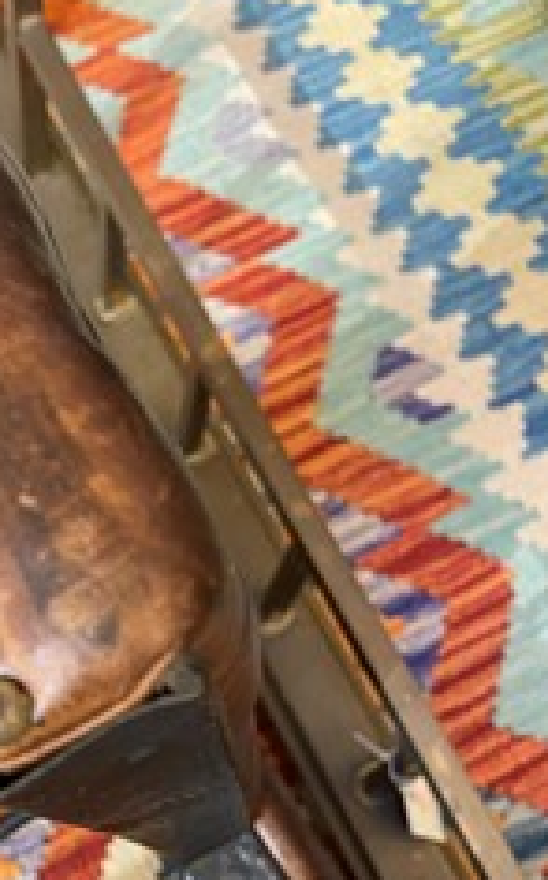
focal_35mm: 45
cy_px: 638
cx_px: 7
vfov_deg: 43.3
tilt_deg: -73.5
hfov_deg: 27.0
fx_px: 1078
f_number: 1.6
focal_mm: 5.1
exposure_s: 1/33
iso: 400
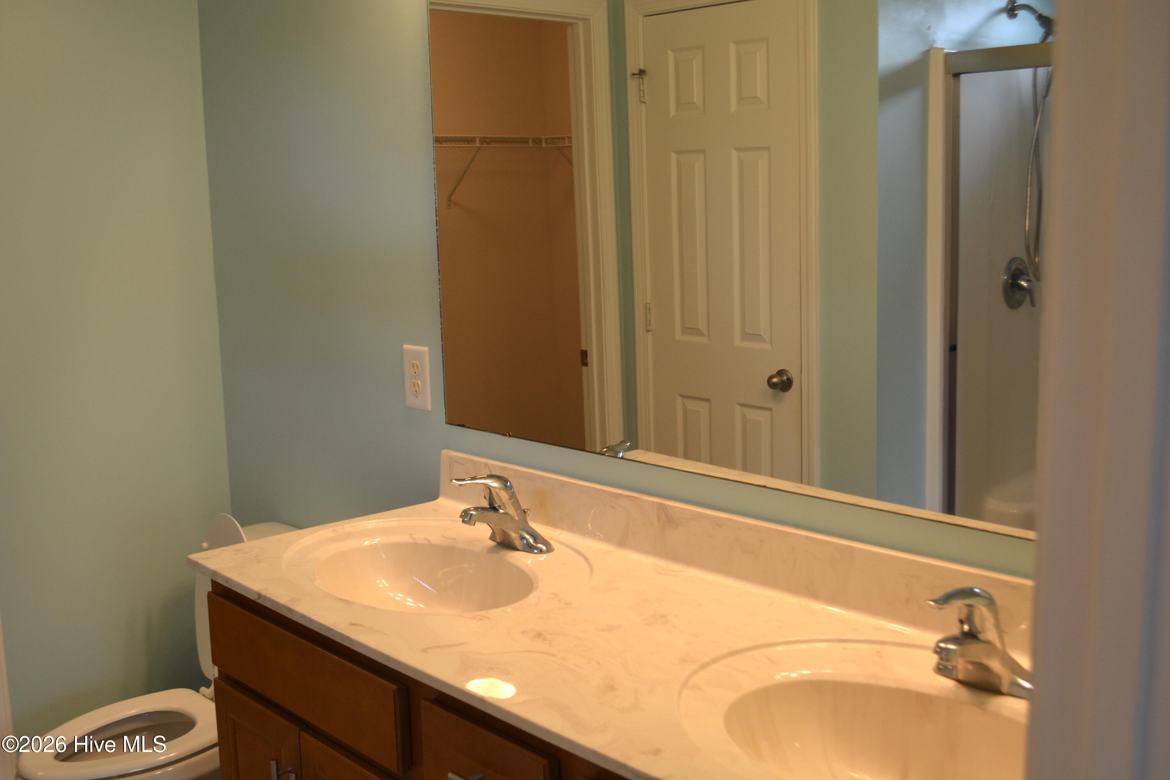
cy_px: 390
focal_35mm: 36
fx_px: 1170
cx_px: 585
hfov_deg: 53.1
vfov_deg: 36.9
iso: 400
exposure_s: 1/100
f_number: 5
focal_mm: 24
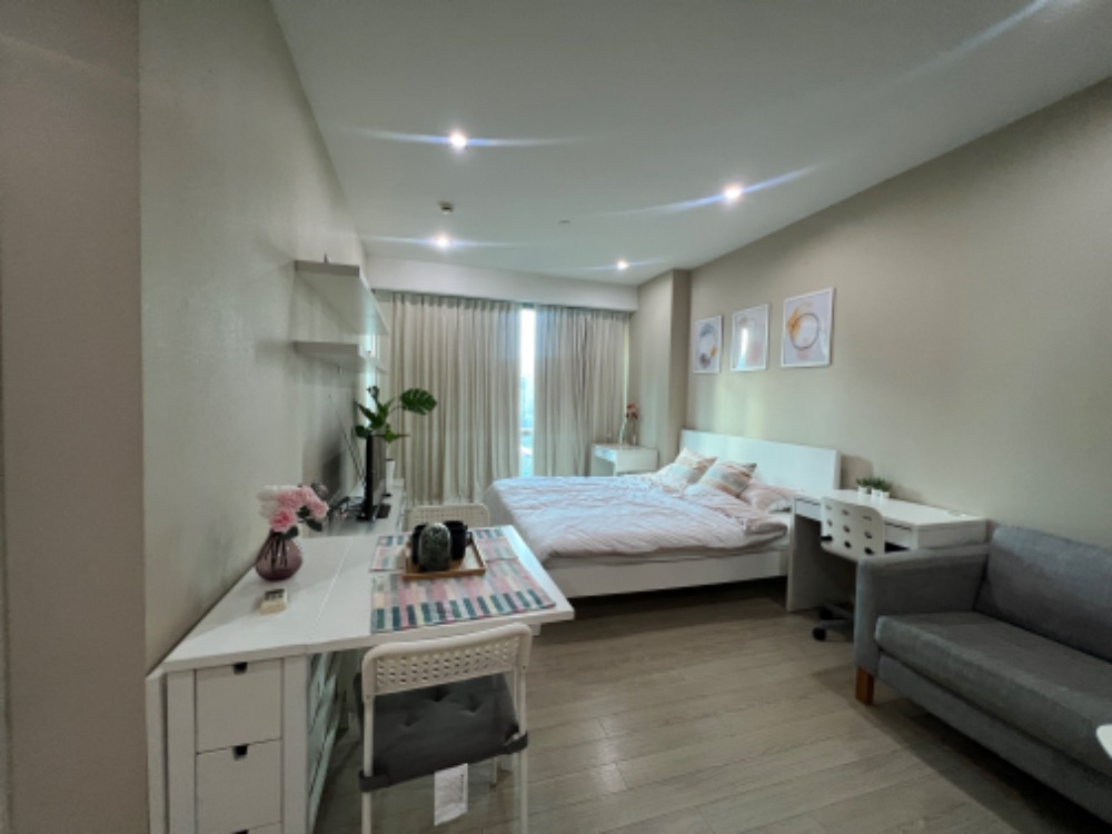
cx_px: 556
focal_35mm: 13
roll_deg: +0.7
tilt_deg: -2.6
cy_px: 417
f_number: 1.8
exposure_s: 1/50
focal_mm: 1.57
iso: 160
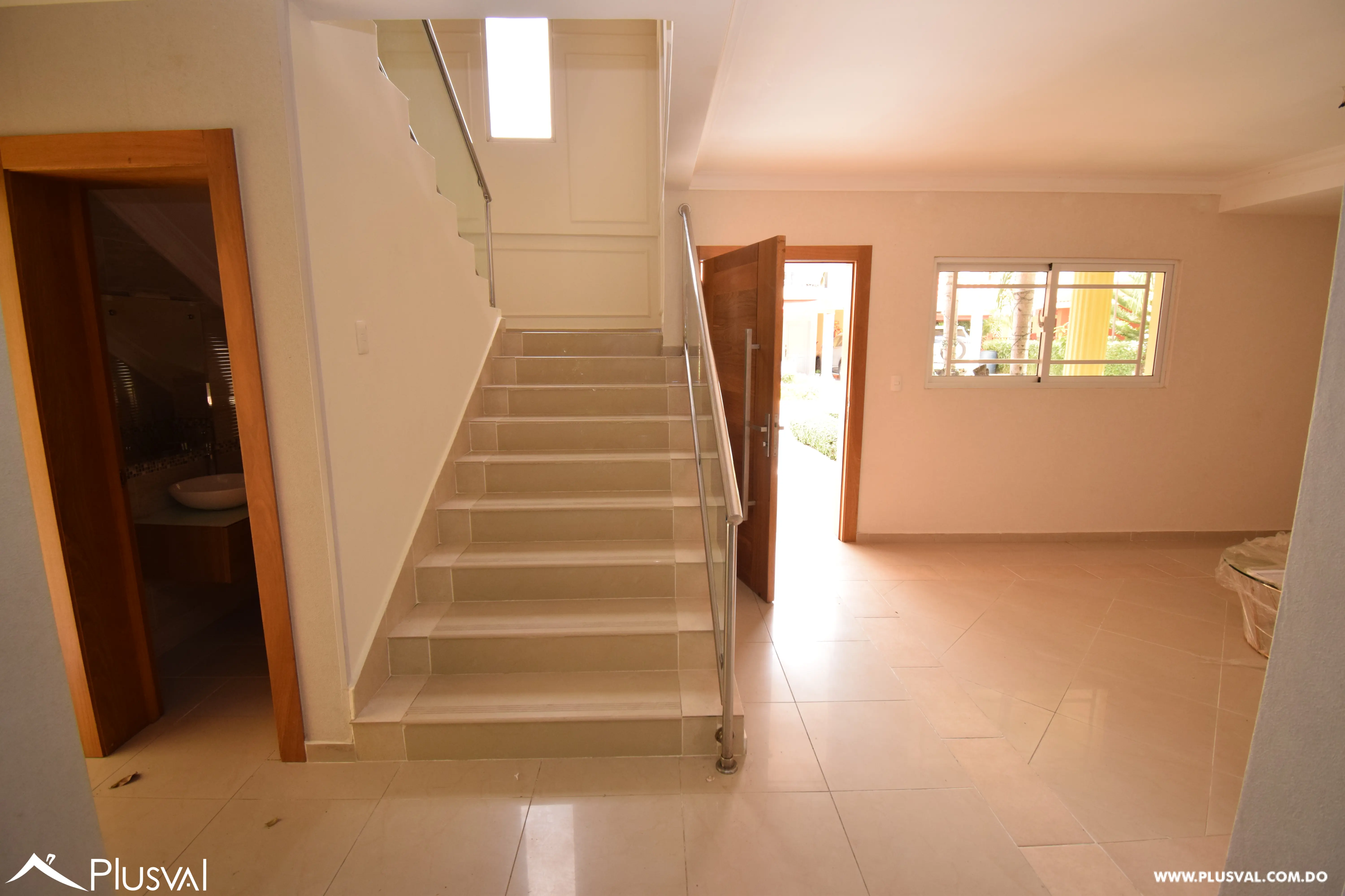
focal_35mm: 15
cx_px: 672
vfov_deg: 77.3
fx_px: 560
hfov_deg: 100.4
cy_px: 448
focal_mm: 10
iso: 800
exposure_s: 1/60
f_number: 4.5
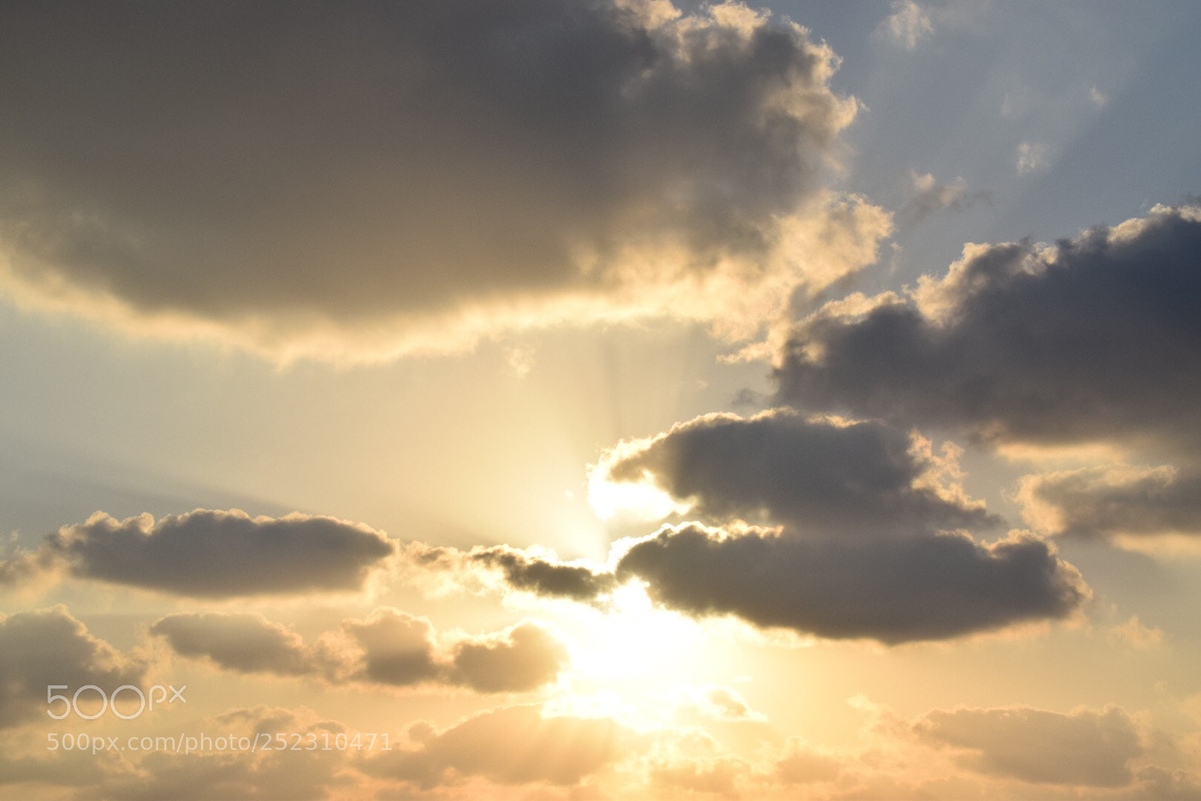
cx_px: 600
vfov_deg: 16.6
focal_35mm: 82
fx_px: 2752
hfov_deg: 24.6
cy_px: 400
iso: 200
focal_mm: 55
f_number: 13
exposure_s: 1/640
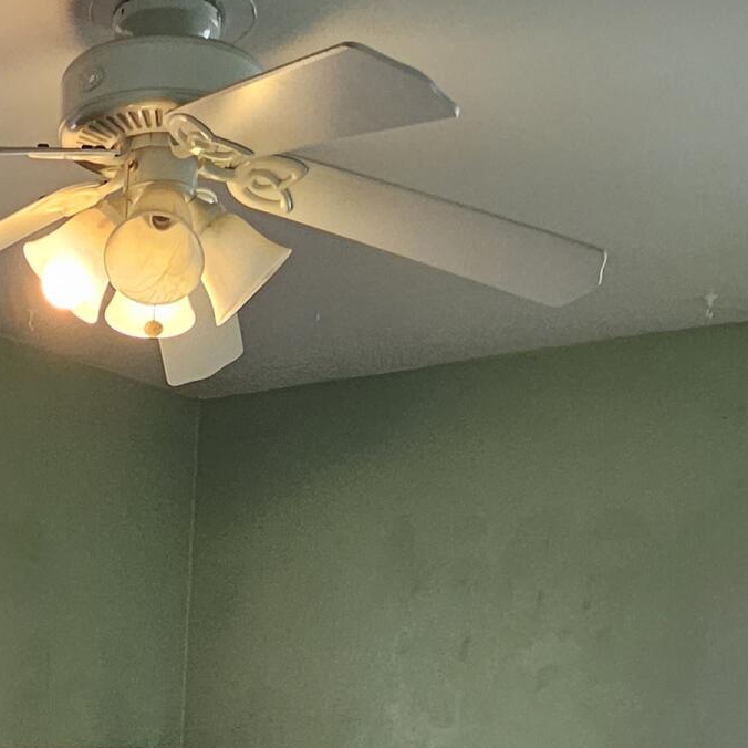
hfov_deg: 31.6
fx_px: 1247
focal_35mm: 51
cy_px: 1041
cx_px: 52
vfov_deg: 26.6
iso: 100
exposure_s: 1/60
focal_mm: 1.74
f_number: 2.2
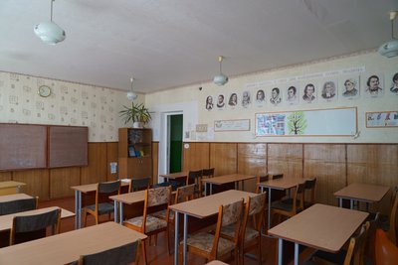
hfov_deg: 73.7
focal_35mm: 24
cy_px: 132
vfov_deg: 53.2
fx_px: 265
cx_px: 199
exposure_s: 1/60
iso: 640
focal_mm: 24
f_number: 4
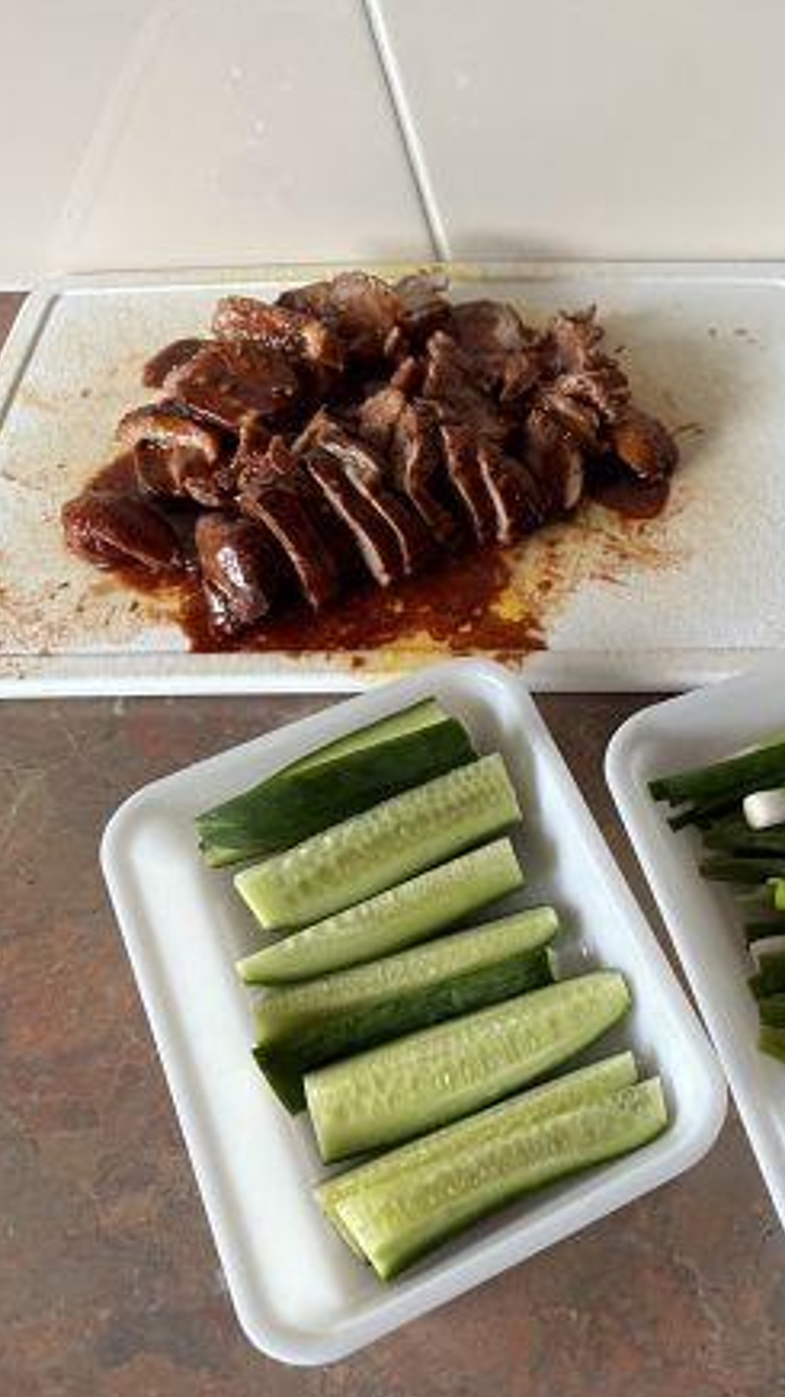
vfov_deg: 55.3
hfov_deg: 30.3
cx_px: 798
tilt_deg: -58.8
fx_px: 1333
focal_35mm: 36
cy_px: 708
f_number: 1.78
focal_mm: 6.86
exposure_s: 1/116
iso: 250
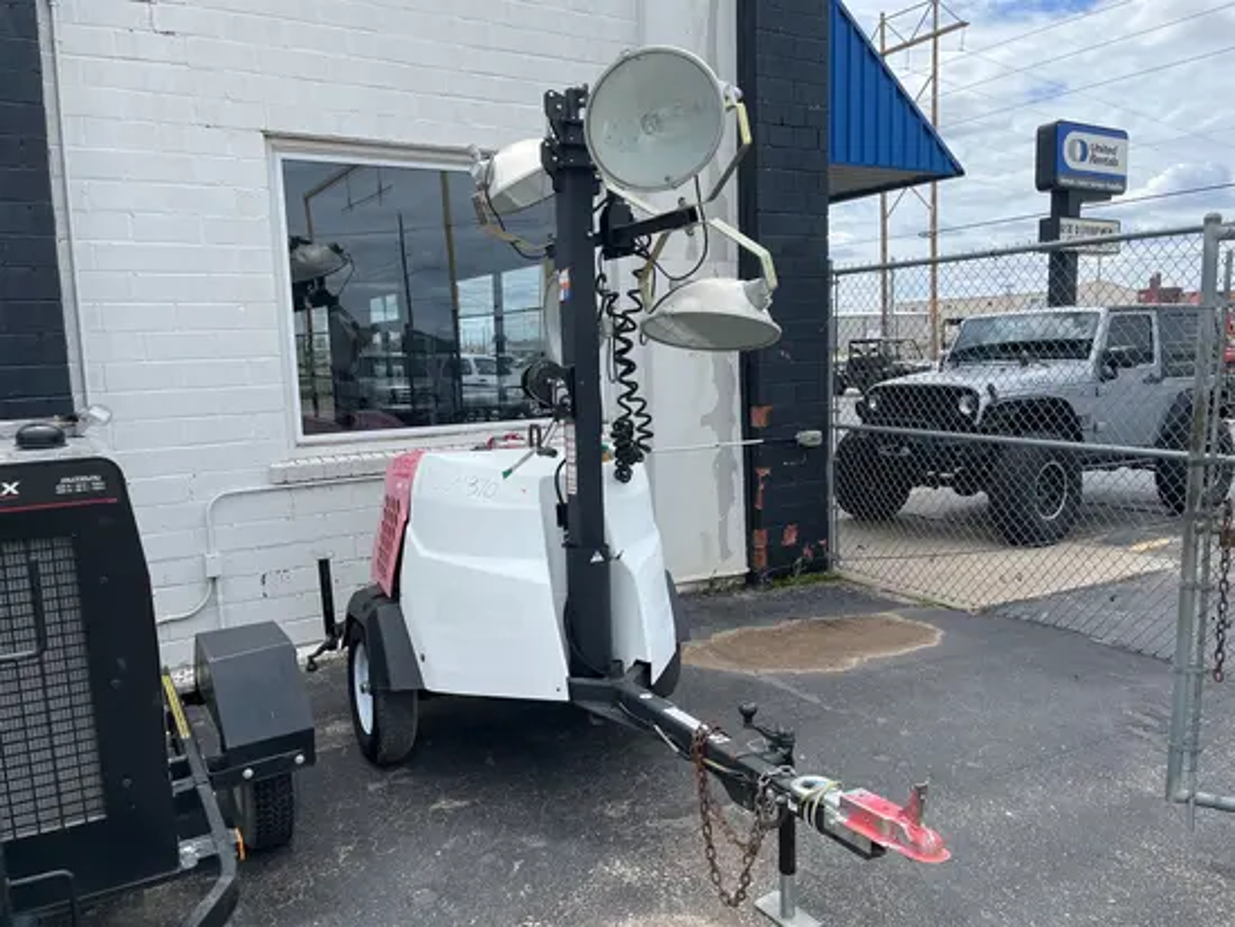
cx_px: 618
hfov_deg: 67.3
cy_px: 464
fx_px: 928
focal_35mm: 26
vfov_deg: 53.1
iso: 50
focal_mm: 5.1
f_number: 1.6
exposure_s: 1/2899
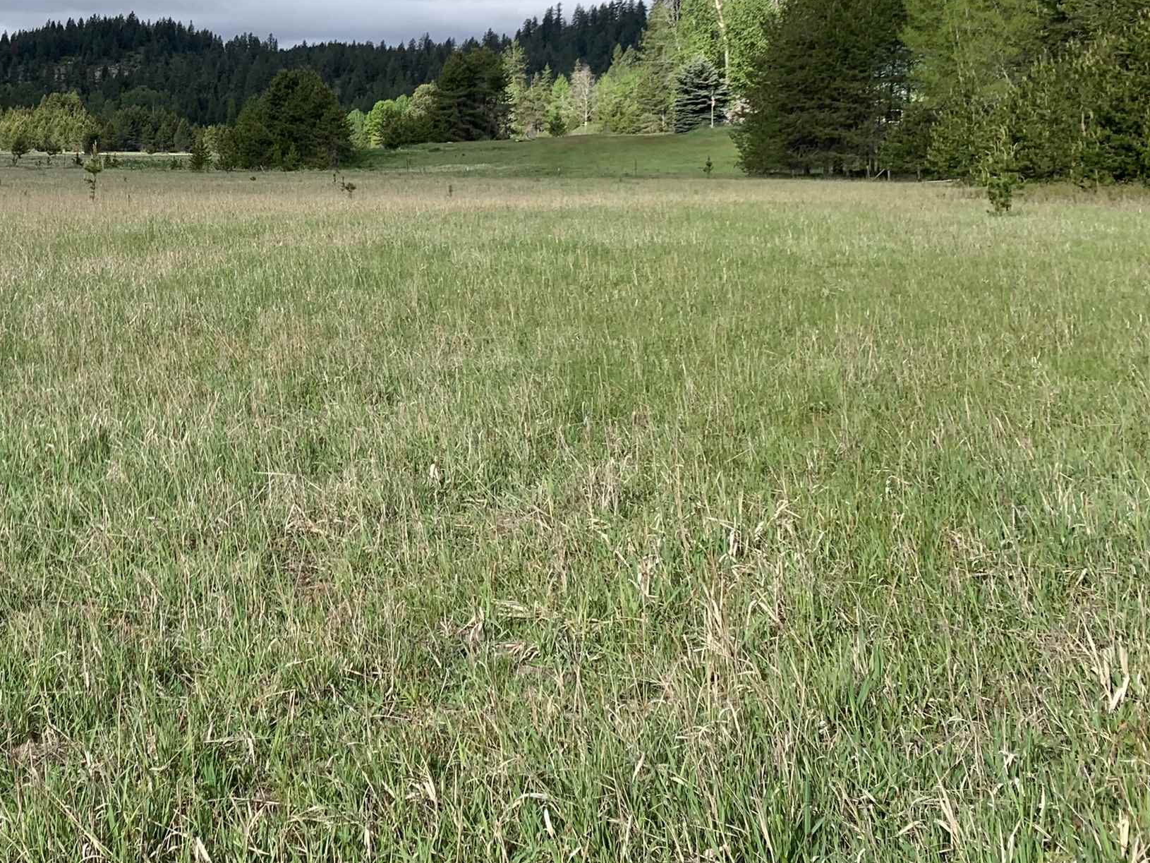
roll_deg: -1.1
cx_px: 102
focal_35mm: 49
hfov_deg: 36.3
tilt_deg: +1.7
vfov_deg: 28.7
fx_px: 1628
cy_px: 110
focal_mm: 4.25
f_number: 1.8
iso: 25
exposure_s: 1/1812
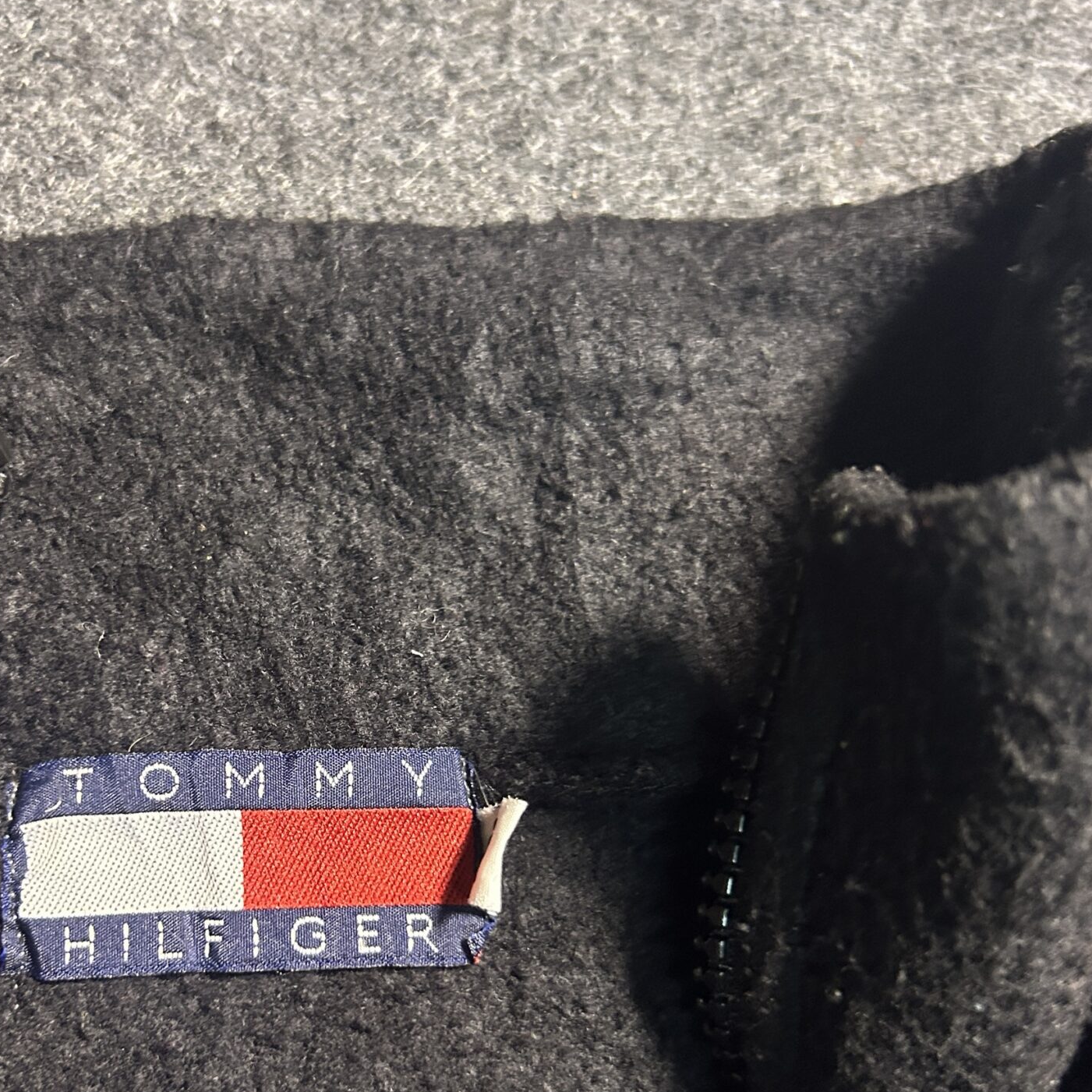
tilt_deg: -46.8
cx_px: 394
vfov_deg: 39.6
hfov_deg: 39.7
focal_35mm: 42
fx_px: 1499
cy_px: 717
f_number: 1.5
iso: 500
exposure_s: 1/50
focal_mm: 5.7
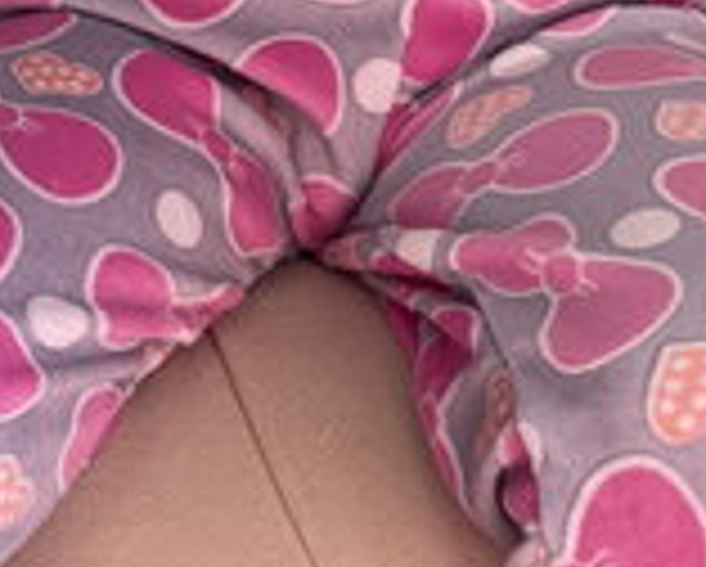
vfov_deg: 17.8
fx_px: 1799
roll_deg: +0.4
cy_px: 394
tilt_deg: -19.3
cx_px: 207
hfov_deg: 22.1
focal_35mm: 86
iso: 32
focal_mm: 5.1
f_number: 1.6
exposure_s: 1/129
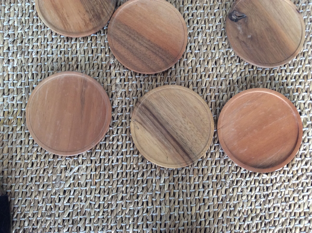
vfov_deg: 44.1
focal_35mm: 32
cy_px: 116
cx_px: 156
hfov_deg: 56.9
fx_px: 288
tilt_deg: -82.7
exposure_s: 1/24
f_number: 2.4
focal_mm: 3.3
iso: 80
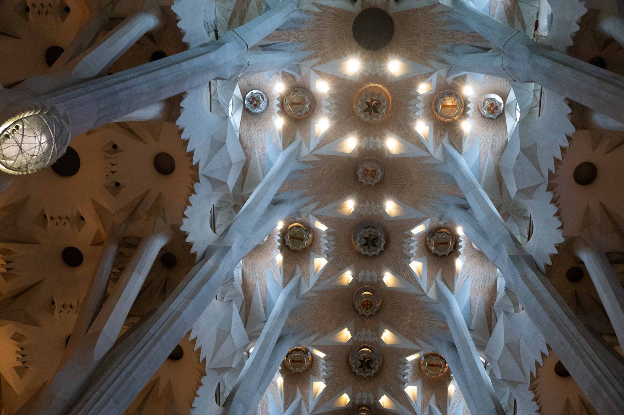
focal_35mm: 44
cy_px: 208
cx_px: 312
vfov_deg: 30.5
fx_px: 762
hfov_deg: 44.5
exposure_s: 1/250
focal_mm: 44
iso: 8000
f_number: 5.3
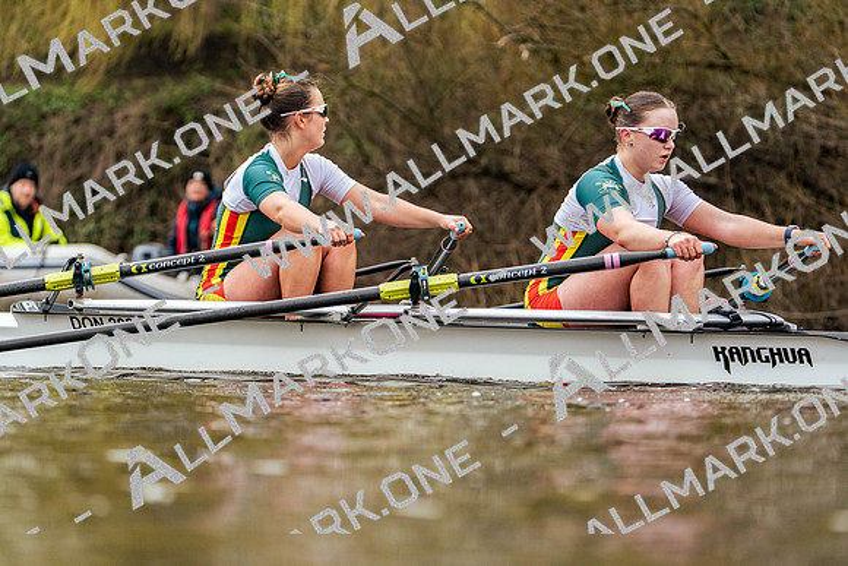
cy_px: 283
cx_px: 424
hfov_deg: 7.5
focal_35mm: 275
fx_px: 6479
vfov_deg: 5.0
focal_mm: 275
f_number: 6.3
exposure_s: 1/2000
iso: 2000
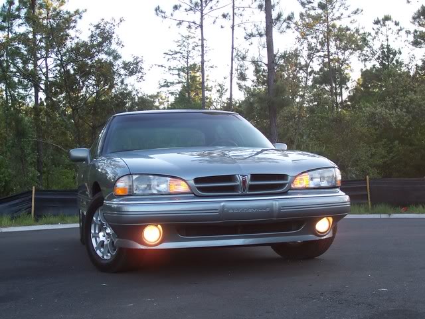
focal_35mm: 57
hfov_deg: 33.8
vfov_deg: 25.7
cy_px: 160
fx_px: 700
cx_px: 212
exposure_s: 1/90
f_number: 3.4
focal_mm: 8.6
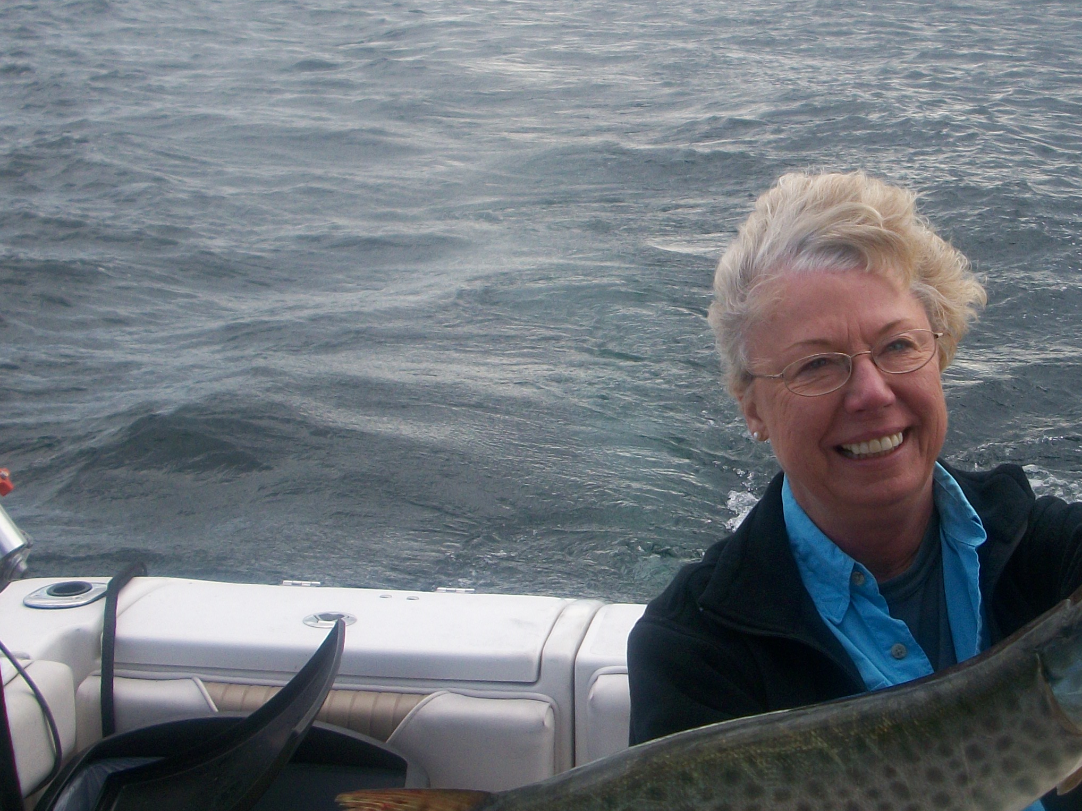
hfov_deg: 30.4
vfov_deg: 23.3
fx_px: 1969
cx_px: 753
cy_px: 350
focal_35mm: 63
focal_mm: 6.3
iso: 80
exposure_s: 1/640
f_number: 3.1
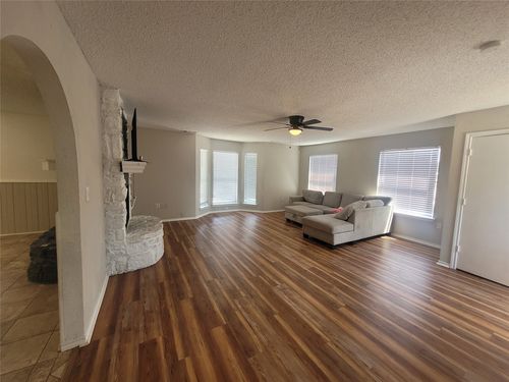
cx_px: 254
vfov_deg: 89.9
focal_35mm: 13
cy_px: 191
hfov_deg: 106.2
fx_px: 191
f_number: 2.2
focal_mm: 1.74
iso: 100
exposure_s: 1/60
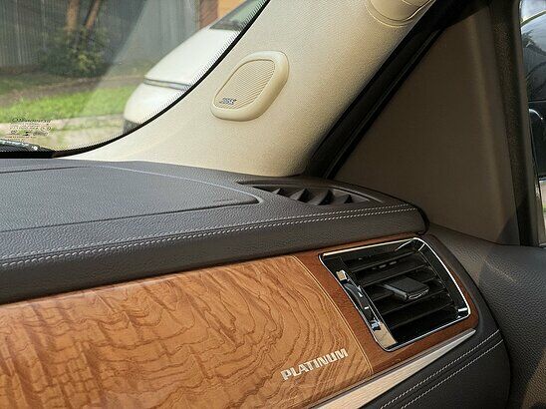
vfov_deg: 19.1
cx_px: 273
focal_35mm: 77
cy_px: 204
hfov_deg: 25.4
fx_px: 1213
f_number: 2.8
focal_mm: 9
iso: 80
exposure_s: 1/99
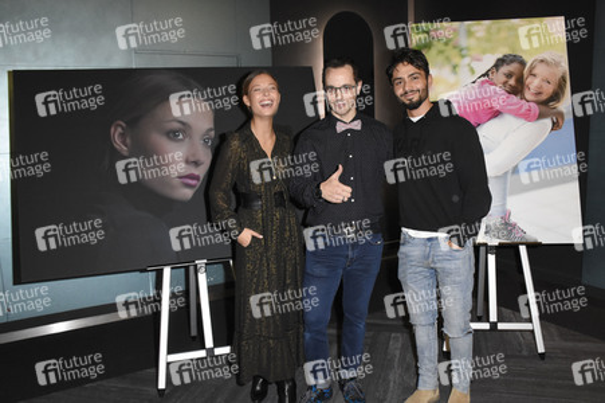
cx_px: 302
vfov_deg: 43.5
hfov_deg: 62.0
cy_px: 202
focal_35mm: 30
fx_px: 504
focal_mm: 20
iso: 3200
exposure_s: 1/60
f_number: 6.3
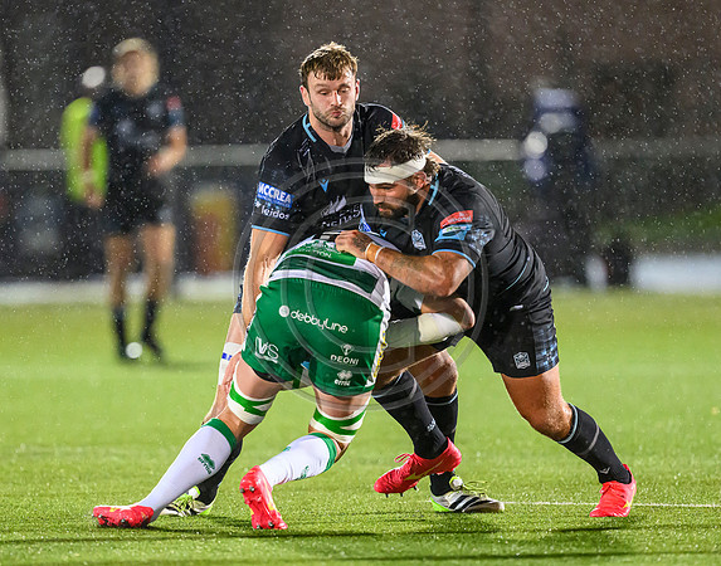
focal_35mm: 597
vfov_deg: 2.6
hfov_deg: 3.3
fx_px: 12651
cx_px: 310
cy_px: 335
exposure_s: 1/1000
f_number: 3.2
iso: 8000
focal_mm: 400
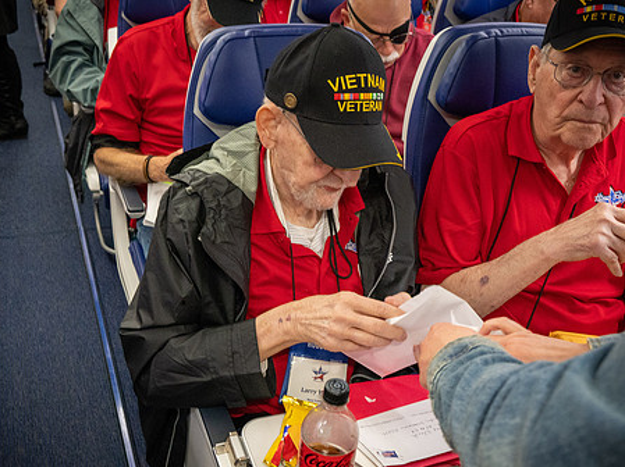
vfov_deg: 35.1
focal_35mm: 41
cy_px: 257
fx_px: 740
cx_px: 294
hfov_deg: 45.8
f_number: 6.3
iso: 10000
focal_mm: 33
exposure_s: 1/60
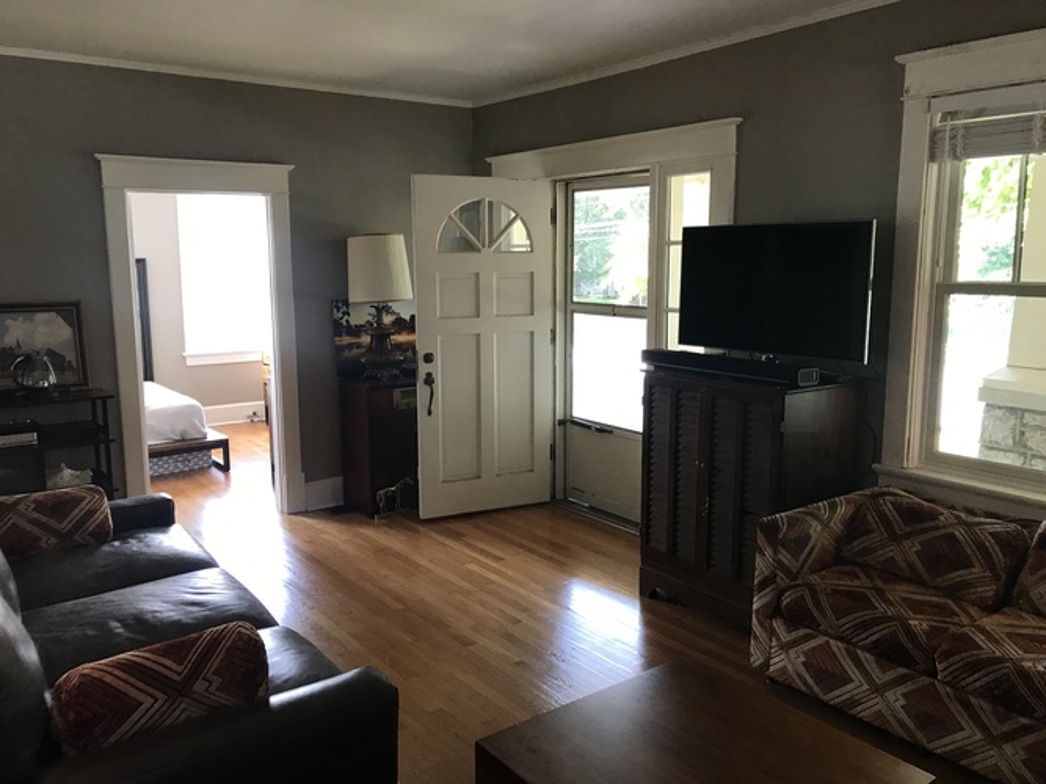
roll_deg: +0.7
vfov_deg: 49.7
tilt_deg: -7.5
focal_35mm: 28
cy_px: 392
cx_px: 523
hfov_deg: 63.5
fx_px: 846
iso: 32
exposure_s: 1/30
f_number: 1.8
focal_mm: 3.99
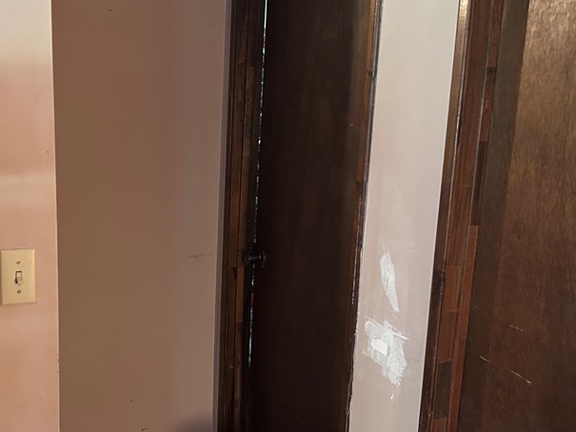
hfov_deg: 42.6
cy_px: 229
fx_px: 732
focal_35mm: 44
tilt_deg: -12.0
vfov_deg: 32.9
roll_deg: -1.0
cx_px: 215
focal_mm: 5.7
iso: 500
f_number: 1.5
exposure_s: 1/30
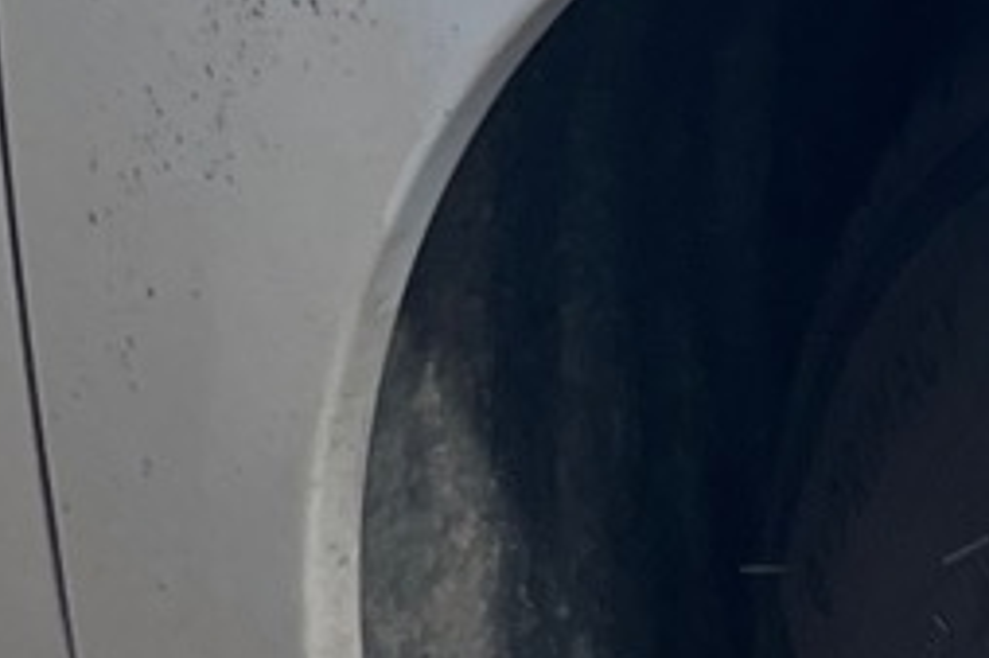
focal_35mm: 192
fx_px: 5271
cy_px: -1028
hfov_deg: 10.6
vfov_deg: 6.7
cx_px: 1036
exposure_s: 1/3300
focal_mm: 4.2
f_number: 1.6
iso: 32
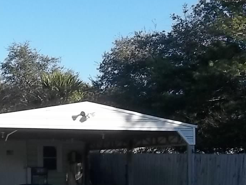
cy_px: 178
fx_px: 568
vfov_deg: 18.0
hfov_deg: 23.9
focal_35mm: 80
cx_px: 37
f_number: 8.9
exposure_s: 1/100
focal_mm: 4.9
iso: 80
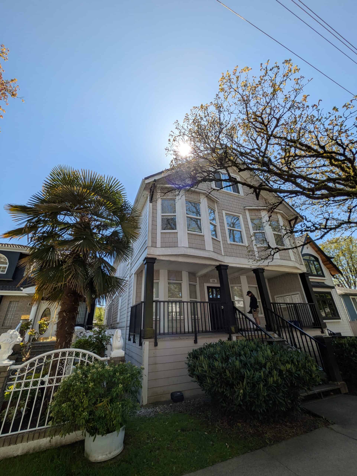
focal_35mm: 14
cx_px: 178
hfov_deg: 85.7
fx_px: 192
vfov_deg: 102.0
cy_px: 238
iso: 44
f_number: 2.2
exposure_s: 1/2294
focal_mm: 1.83
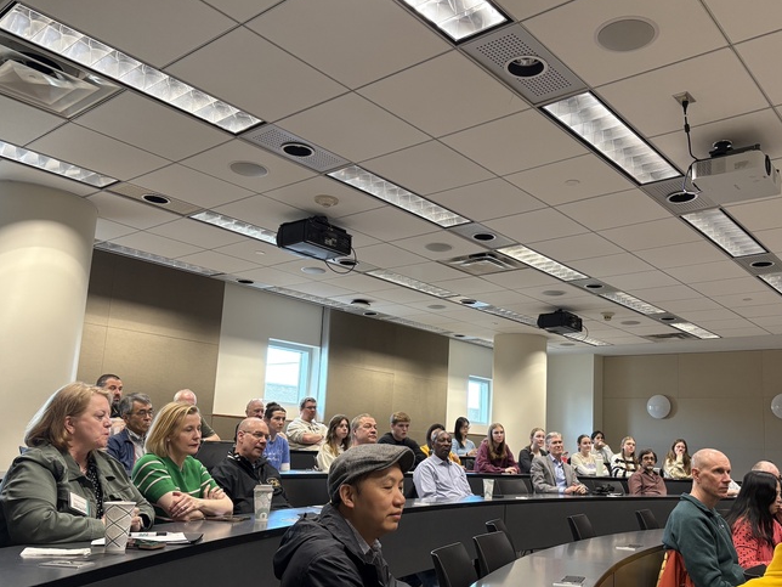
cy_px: 334
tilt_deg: +10.5
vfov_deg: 45.3
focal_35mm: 31
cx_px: 442
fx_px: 700
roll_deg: -1.8
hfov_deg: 58.2
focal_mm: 5.96
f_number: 1.6
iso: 125
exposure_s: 1/60
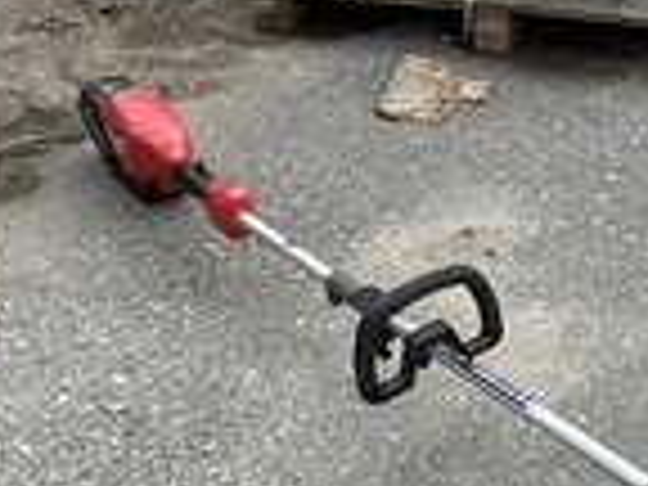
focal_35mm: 78
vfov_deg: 18.5
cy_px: 468
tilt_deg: -37.5
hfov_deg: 24.1
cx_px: 621
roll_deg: +0.4
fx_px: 1460
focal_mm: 3
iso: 25
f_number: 1.8
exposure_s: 1/394
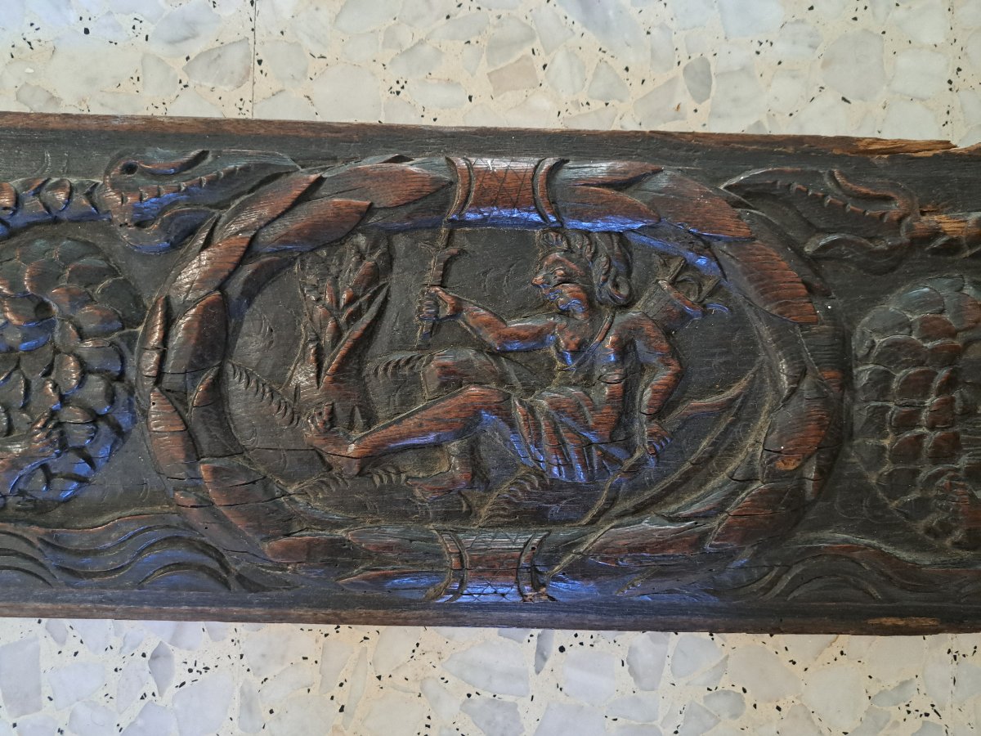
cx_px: 490
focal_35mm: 24
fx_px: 680
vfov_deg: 56.8
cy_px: 368
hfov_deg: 71.6
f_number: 1.8
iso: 500
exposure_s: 1/25
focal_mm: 5.23
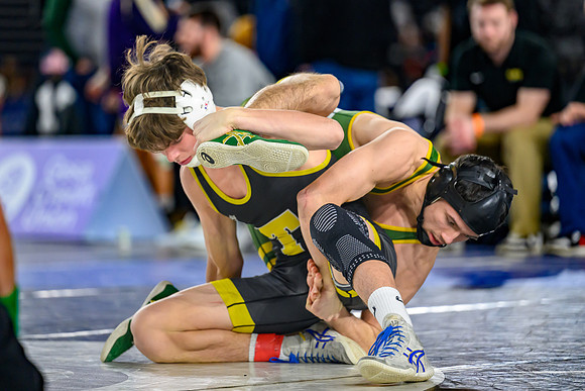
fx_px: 3412
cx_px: 245
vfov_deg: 6.5
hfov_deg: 9.8
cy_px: 164
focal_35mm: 210
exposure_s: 1/800
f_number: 2.8
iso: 2500
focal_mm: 180
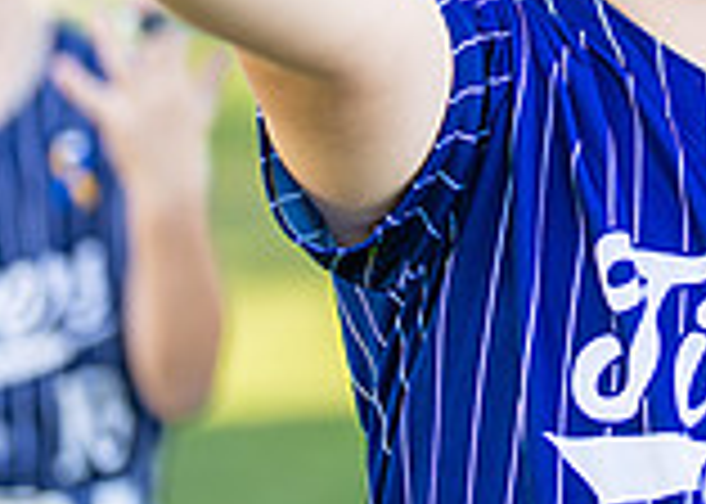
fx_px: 4249
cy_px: 84
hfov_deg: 9.4
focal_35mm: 212
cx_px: 756
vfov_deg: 6.8
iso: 100
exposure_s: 1/1250
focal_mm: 50
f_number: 1.2
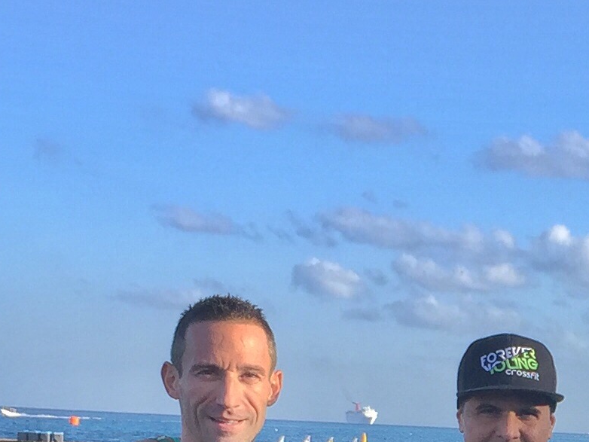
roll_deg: -2.3
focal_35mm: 121
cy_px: 644
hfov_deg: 15.8
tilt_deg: -4.7
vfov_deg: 11.8
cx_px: 664
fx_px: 2059
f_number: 2.2
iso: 32
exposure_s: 1/732
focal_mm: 4.15
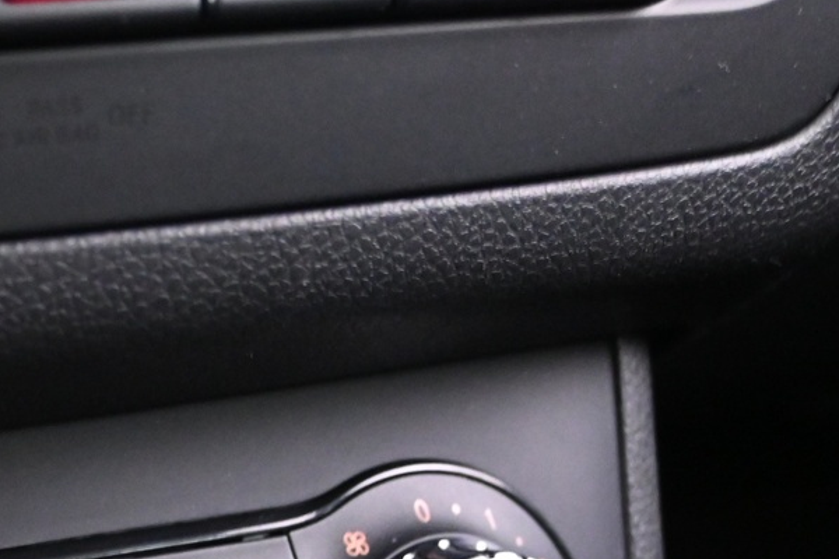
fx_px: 1935
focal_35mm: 83
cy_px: 750
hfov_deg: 23.0
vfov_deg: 15.6
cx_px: -85
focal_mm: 20.5
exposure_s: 1/5
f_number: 3.8
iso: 3200
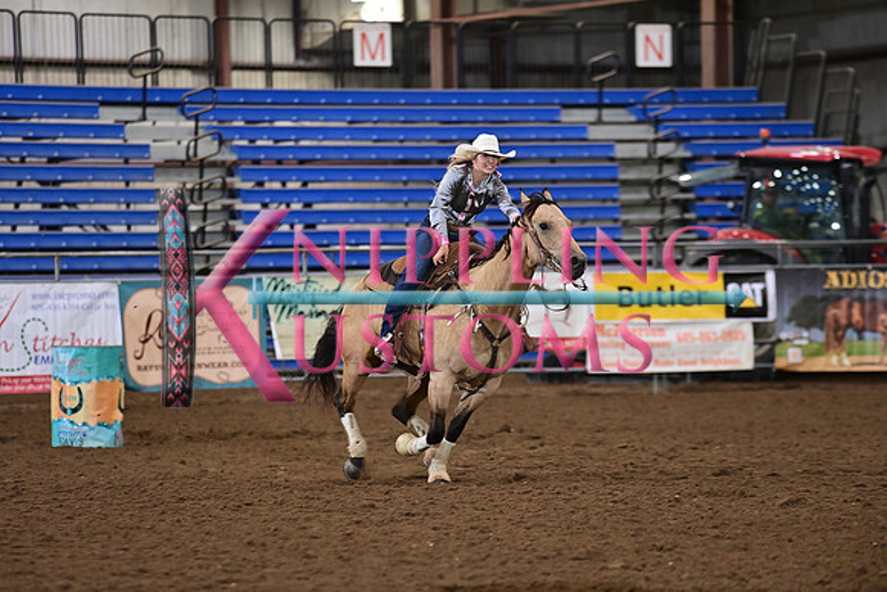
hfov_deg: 10.3
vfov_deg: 6.9
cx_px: 444
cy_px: 296
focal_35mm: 200
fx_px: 4929
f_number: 3.5
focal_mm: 200
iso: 1600
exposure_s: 1/250
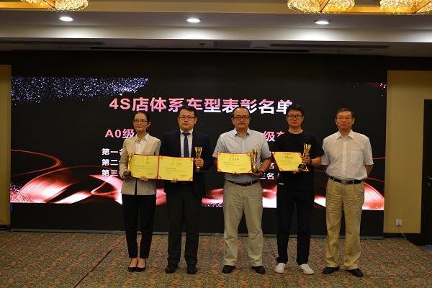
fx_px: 450
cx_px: 216
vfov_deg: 35.5
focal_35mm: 38
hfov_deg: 51.3
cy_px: 144
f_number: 4
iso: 720
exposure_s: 1/60
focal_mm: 25
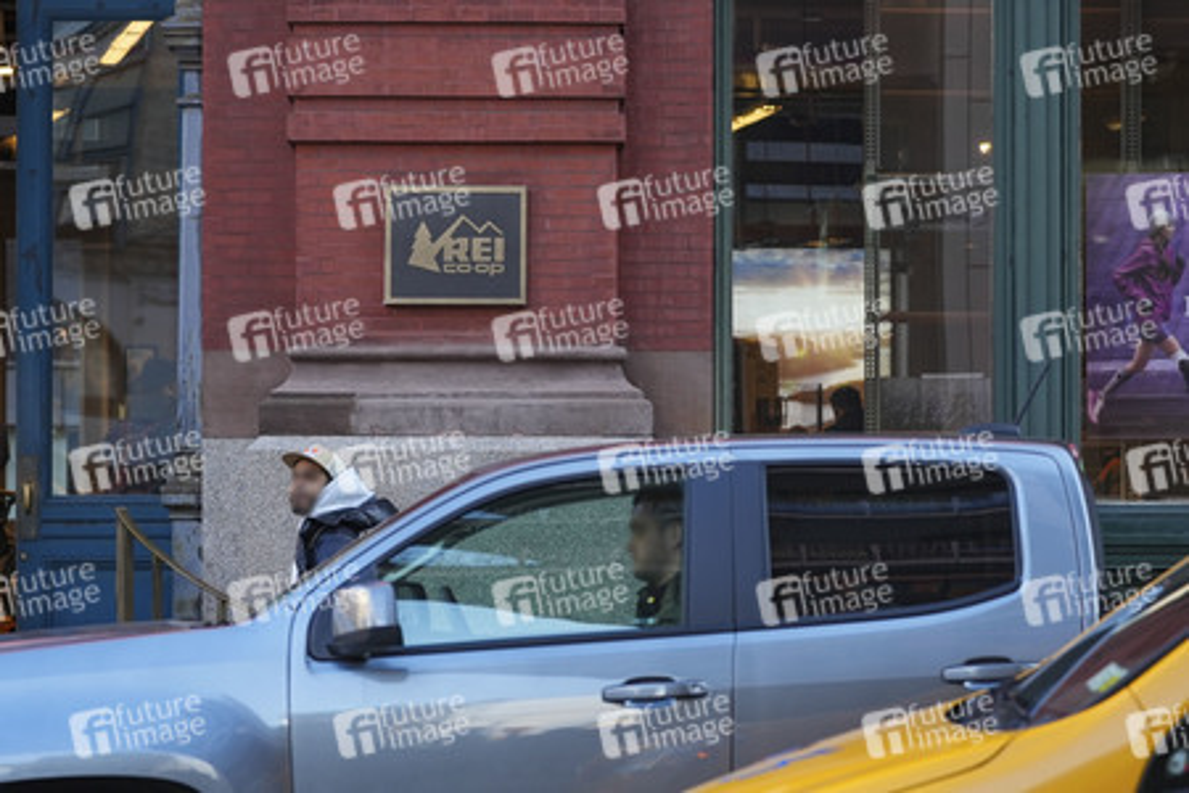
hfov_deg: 12.2
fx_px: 5581
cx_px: 594
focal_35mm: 169
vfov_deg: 8.1
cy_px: 396
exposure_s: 1/320
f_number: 6.3
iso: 1600
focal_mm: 169
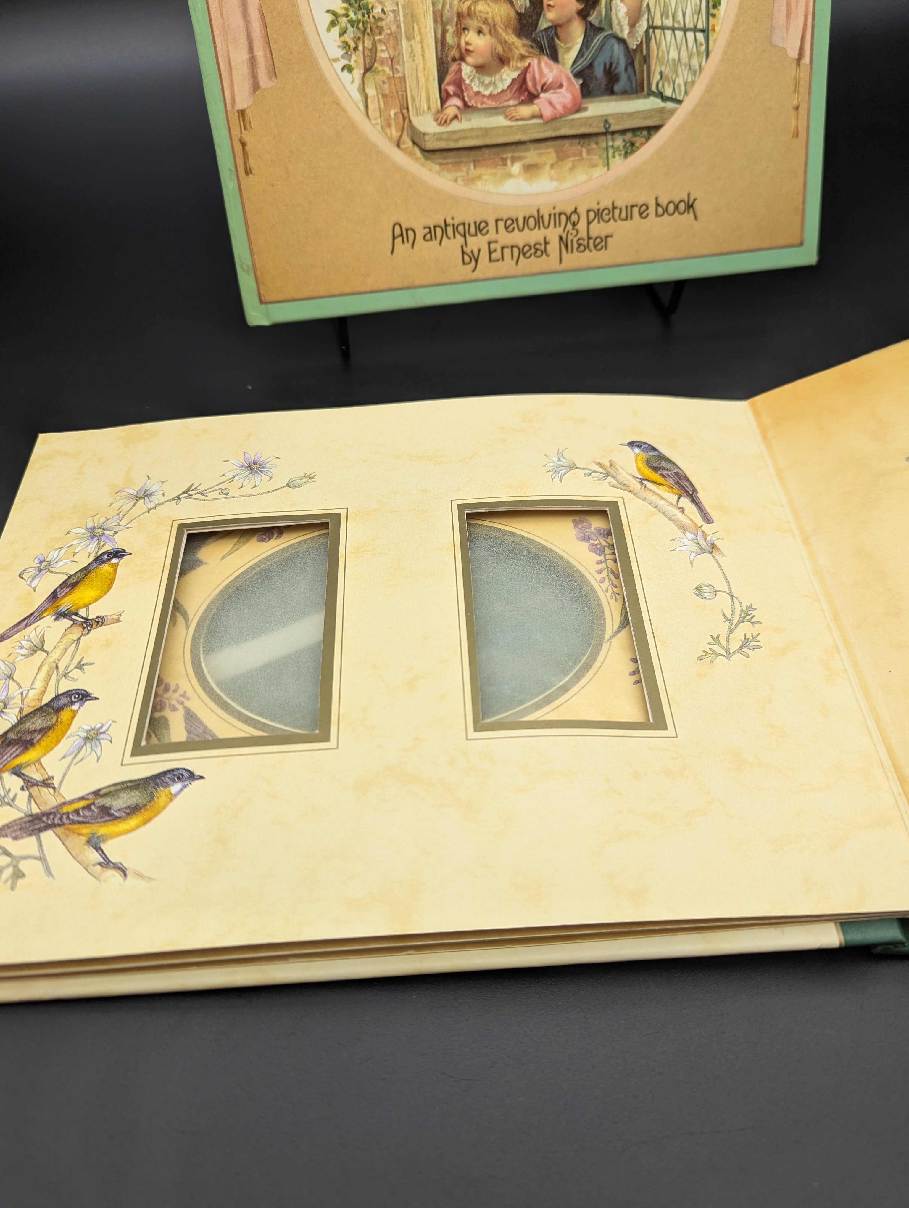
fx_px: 838
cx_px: 454
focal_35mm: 24
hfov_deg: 56.9
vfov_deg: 71.5
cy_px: 604
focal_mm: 6.81
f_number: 1.85
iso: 64
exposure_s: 1/138
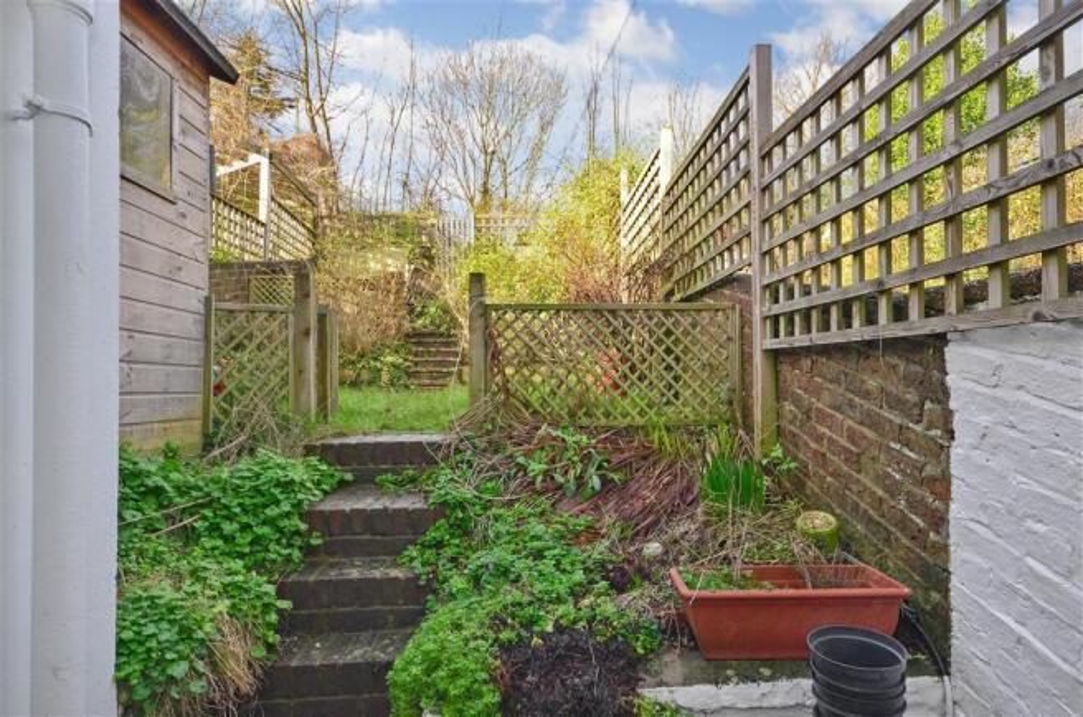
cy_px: 358
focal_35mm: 21
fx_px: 630
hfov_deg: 81.3
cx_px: 542
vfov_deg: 59.2
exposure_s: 1/20
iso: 200
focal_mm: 14
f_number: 11
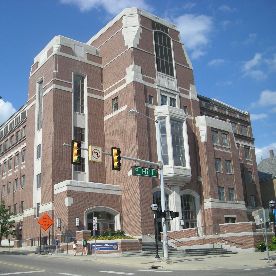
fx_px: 379
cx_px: 115
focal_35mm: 42
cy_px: 139
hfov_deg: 39.9
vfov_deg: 40.0
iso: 50
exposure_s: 1/251
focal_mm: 5.7
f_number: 5.7
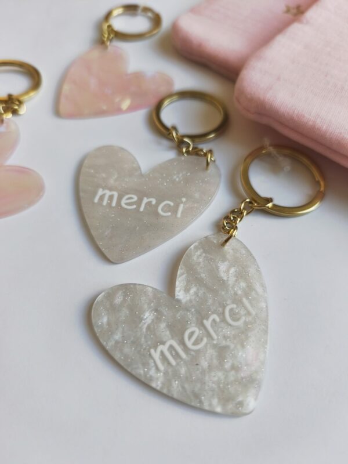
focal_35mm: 23
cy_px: 232
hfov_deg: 58.9
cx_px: 174
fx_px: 308
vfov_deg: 73.9
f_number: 1.65
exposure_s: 1/99.9
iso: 125
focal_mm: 6.18
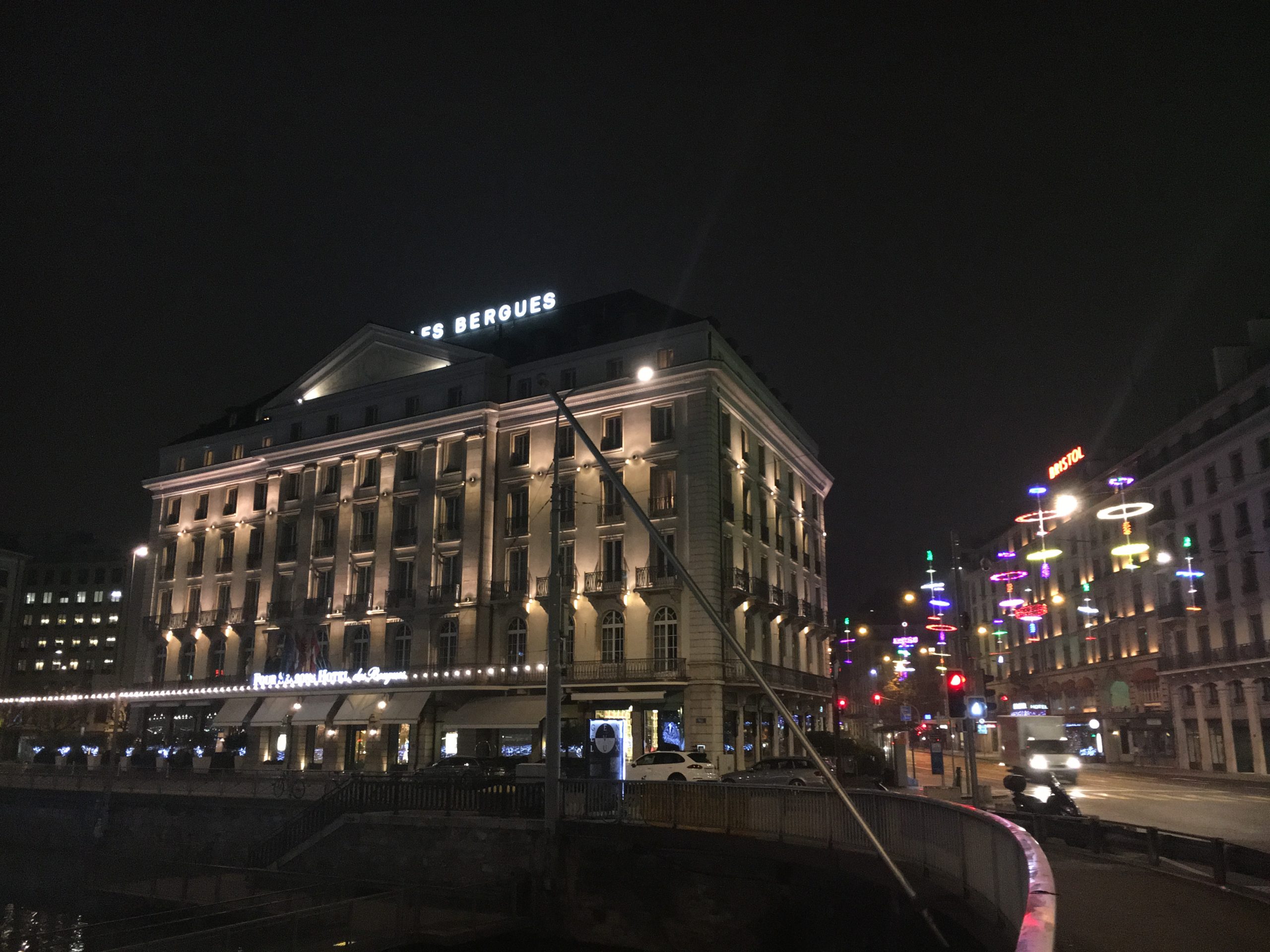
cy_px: 476
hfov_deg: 61.7
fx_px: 1064
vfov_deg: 48.2
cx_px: 635
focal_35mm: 29
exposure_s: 1/17
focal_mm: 4.15
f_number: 2.2
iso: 250
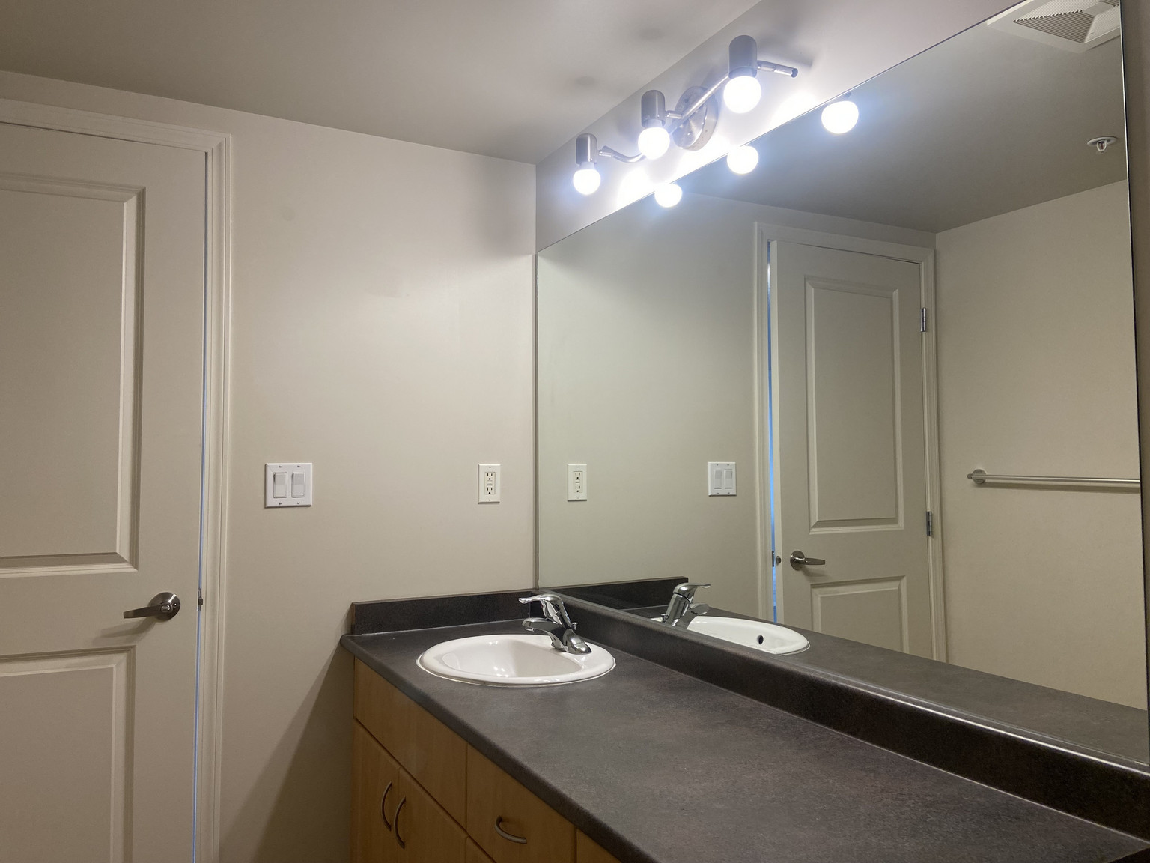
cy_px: 432
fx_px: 864
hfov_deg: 67.3
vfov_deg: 53.1
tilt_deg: +2.8
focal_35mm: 26
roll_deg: +0.7
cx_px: 575
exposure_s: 1/120
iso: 80
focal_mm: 4.25
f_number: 1.8
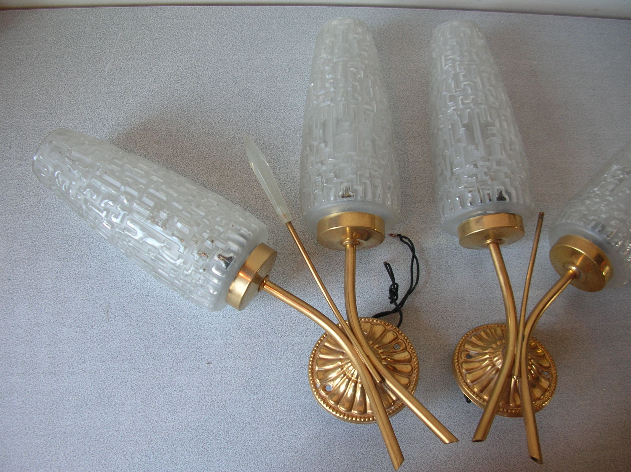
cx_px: 316
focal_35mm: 35
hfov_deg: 52.7
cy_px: 236
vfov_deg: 40.6
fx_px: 637
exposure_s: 1/8.2
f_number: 2.8
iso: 50
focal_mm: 5.8
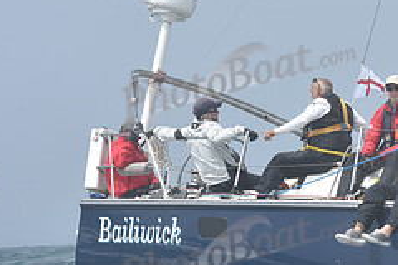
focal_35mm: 230
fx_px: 2543
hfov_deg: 8.9
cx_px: 443
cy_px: 140
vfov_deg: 6.0
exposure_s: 1/800
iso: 320
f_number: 11
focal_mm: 95
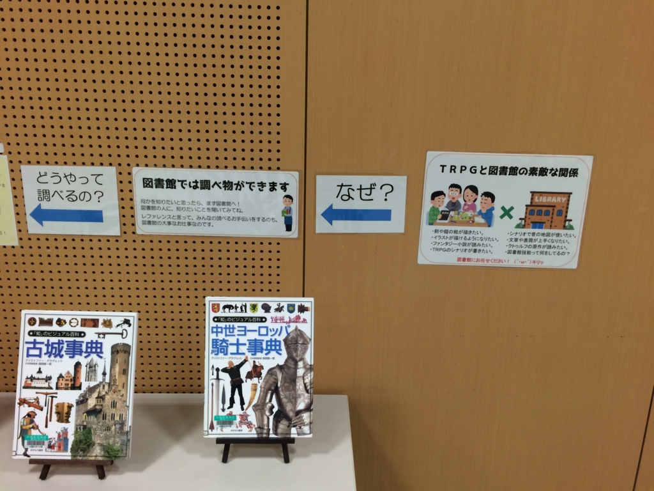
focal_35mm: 29
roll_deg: -0.3
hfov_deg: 61.7
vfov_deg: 48.2
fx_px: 548
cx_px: 327
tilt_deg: -16.2
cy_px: 246
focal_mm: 4.15
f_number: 2.2
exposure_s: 1/30
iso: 80
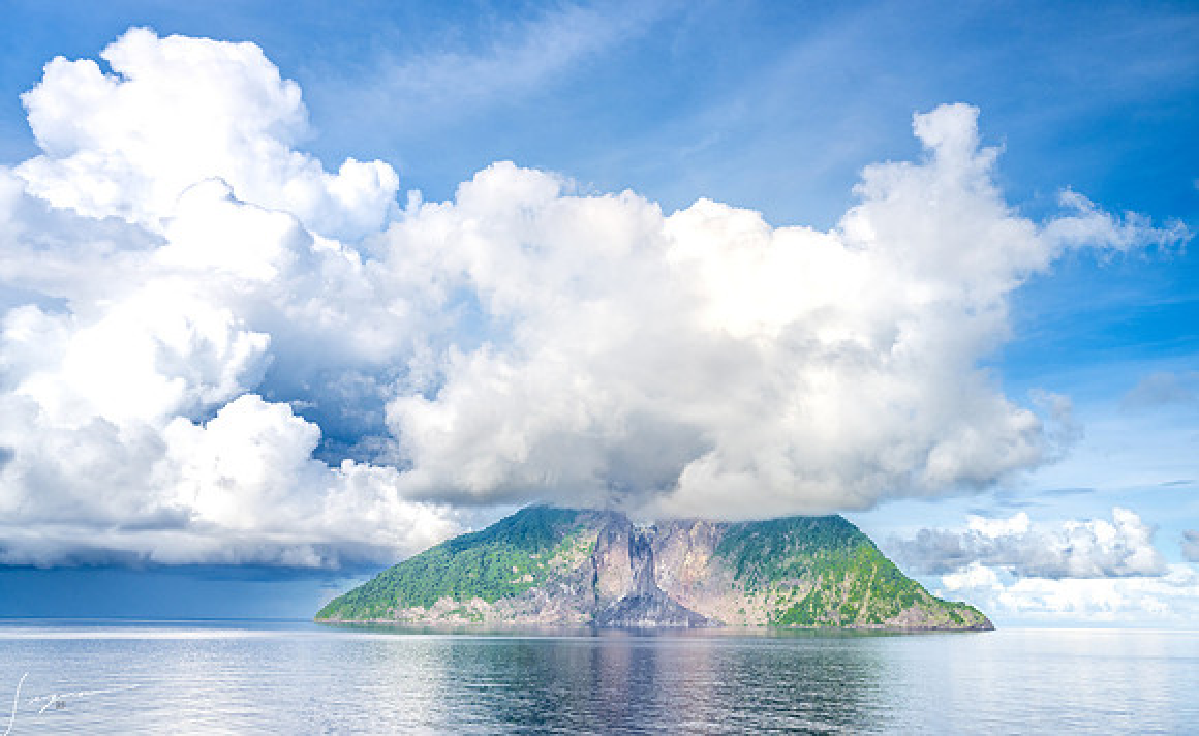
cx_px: 599
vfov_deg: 39.4
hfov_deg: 60.5
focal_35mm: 32
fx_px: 1027
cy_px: 348
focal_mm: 29.5
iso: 320
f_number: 8
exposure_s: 1/320
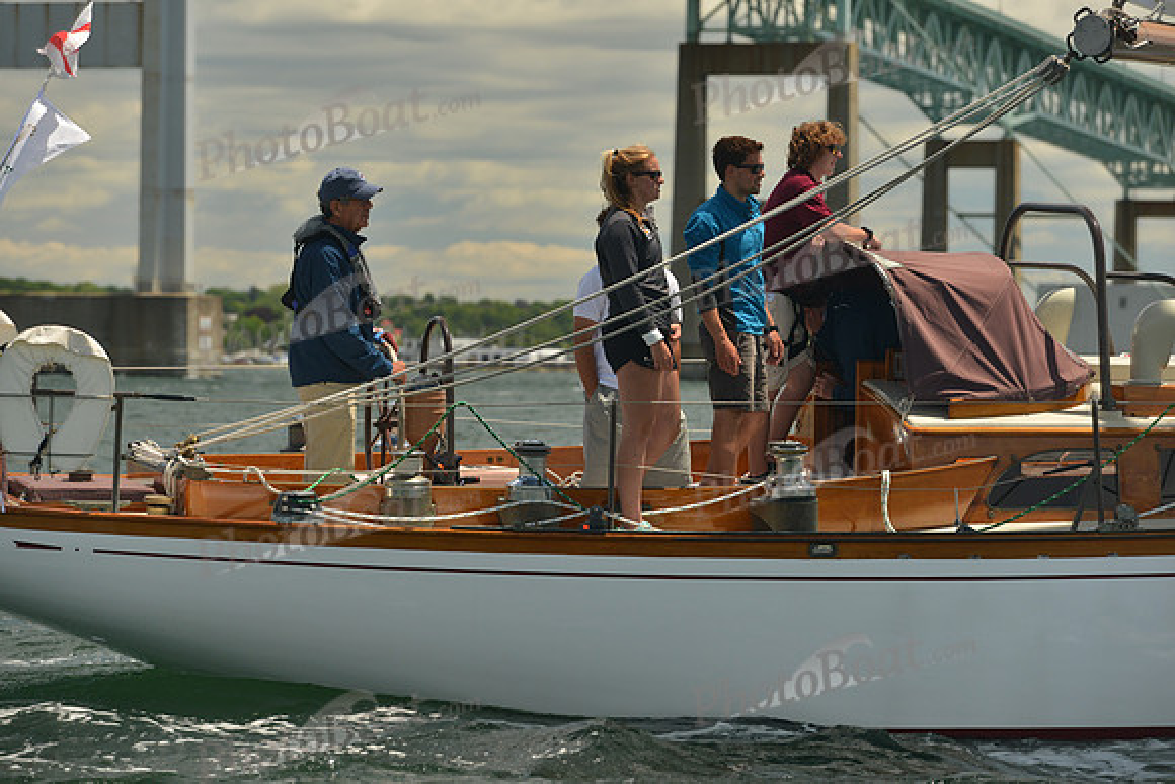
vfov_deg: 8.3
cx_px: 588
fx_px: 5386
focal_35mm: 165
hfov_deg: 12.4
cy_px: 392
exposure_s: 1/1000
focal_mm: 165
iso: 400
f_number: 5.6
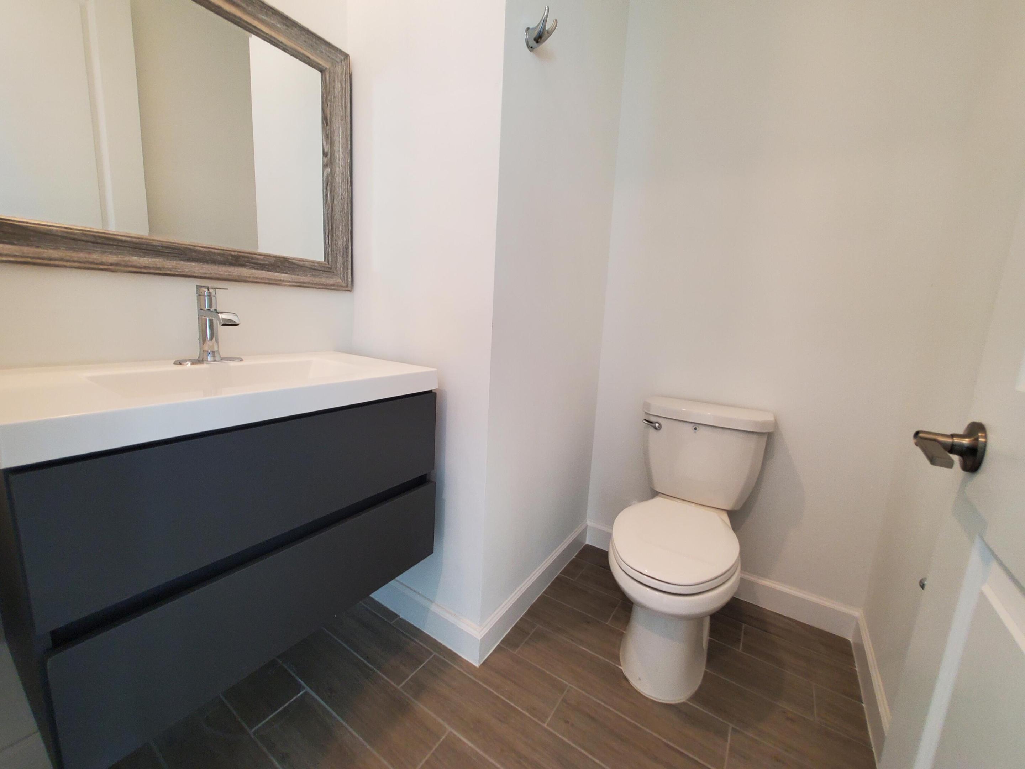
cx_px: 512
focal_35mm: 13
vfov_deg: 89.9
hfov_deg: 106.2
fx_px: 385
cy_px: 384
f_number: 2.2
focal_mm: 1.8
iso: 160
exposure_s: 1/60
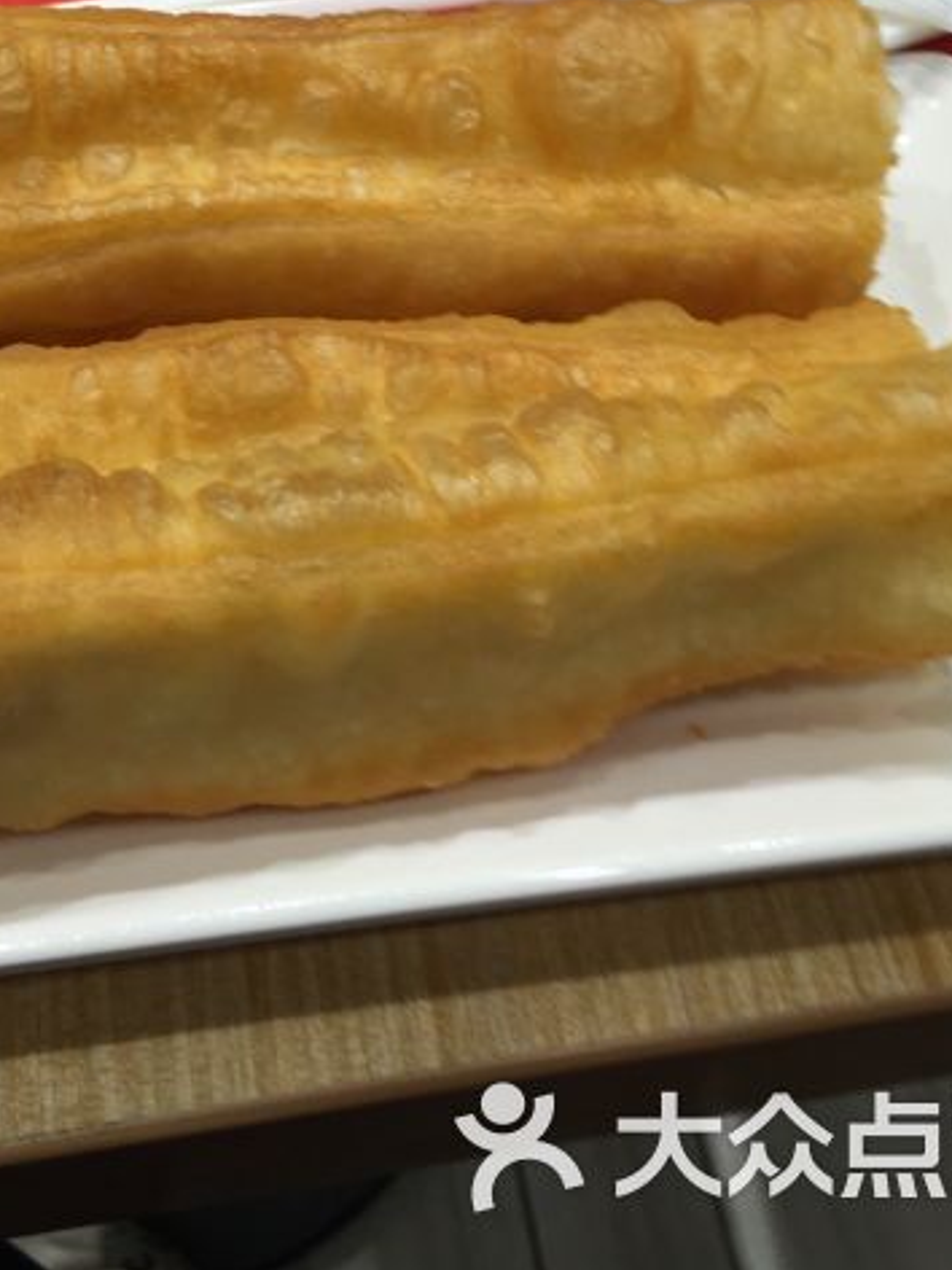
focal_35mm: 43
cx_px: 424
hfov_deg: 33.6
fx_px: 1577
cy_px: 344
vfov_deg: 42.7
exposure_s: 1/50
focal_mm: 4.15
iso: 32
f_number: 2.2
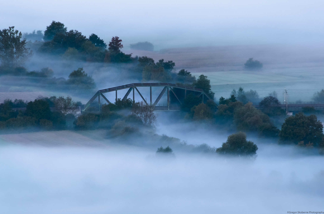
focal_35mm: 450
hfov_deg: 4.6
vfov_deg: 3.0
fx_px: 4041
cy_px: 107
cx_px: 162
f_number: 9
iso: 100
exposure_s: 1
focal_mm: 300
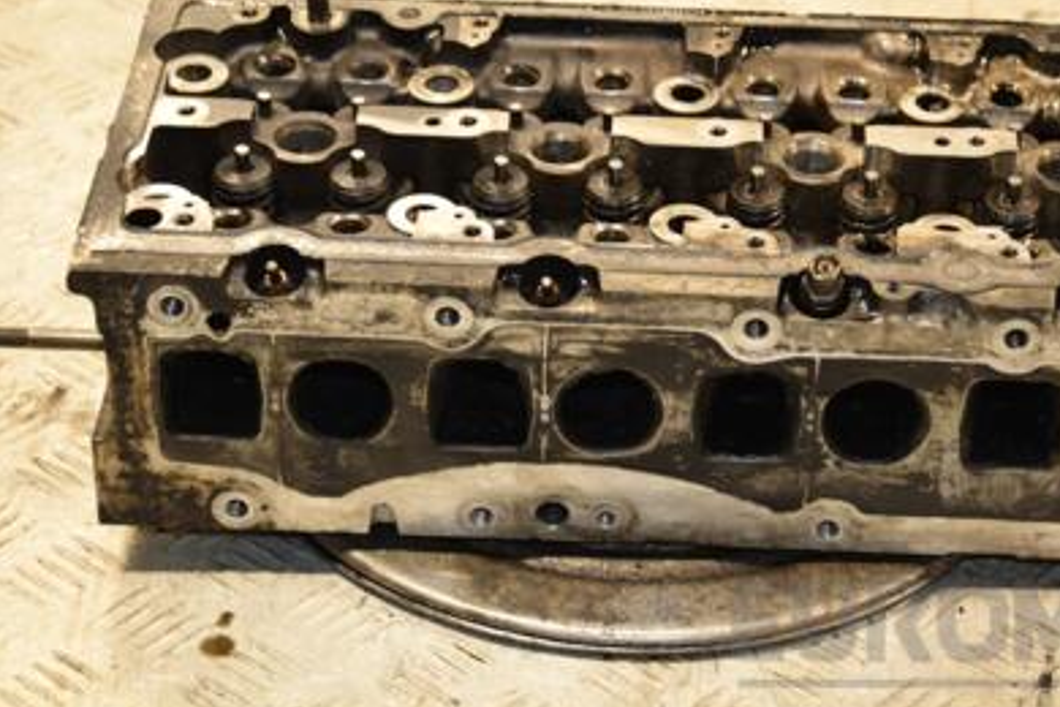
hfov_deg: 19.6
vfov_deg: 13.2
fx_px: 3055
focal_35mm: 104
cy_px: 258
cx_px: 679
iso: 800
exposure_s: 1/125
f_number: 4.8
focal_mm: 45
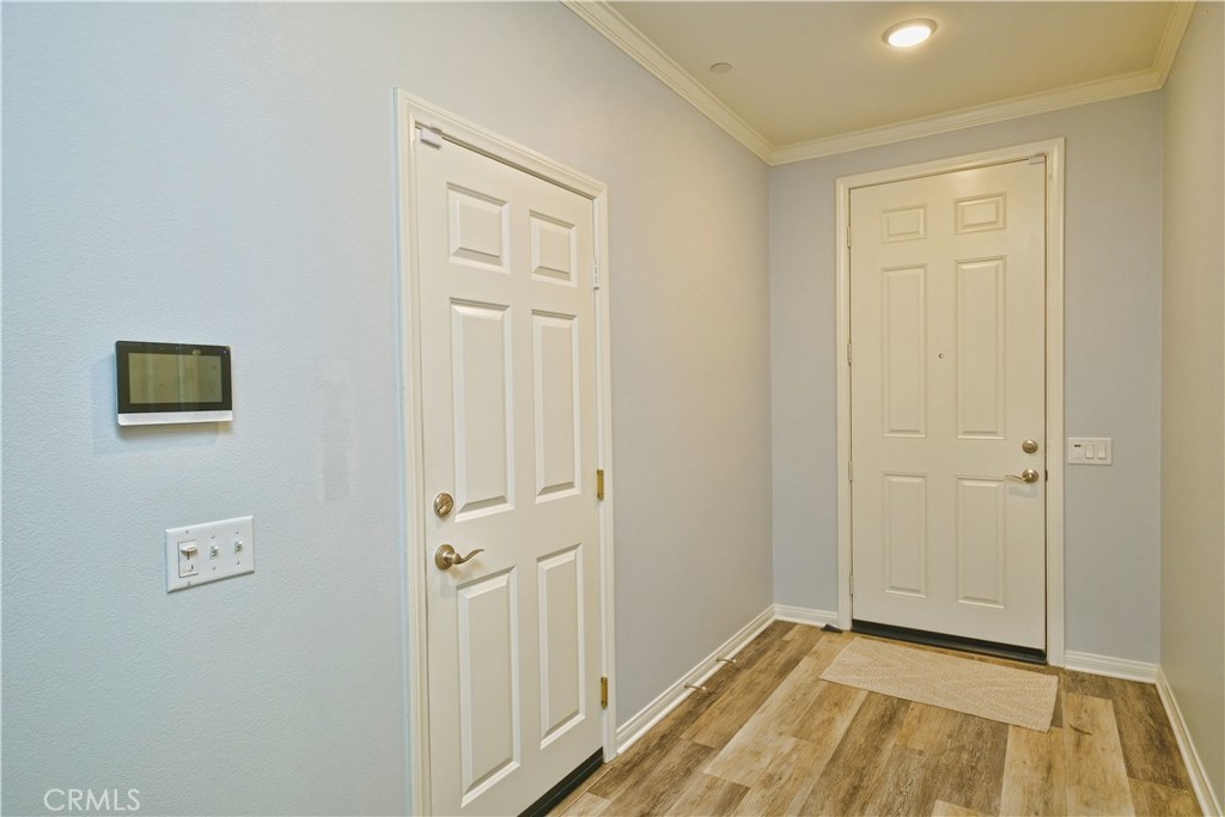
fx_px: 647
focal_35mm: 19
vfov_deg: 64.6
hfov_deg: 86.9
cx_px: 612
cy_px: 408
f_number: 4
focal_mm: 12.6
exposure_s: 1/60
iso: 320
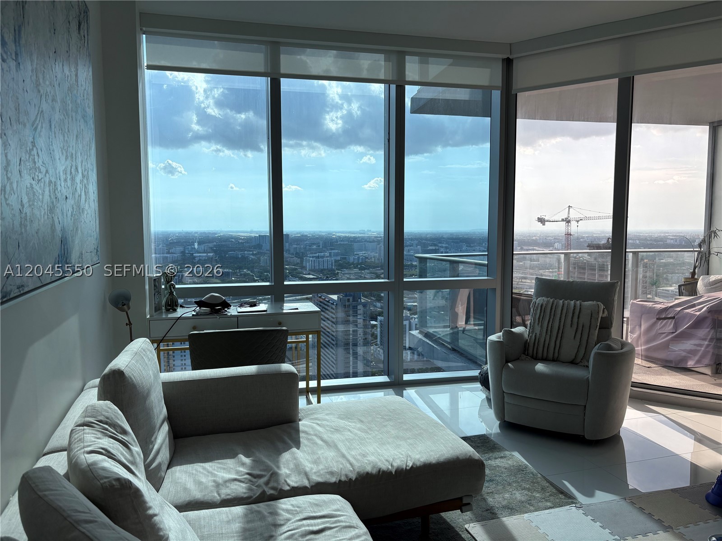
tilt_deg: -5.2
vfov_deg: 53.1
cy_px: 270
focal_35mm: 26
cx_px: 361
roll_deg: -0.4
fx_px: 542
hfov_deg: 67.3
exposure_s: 1/1064
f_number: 1.6
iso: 50
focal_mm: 5.96
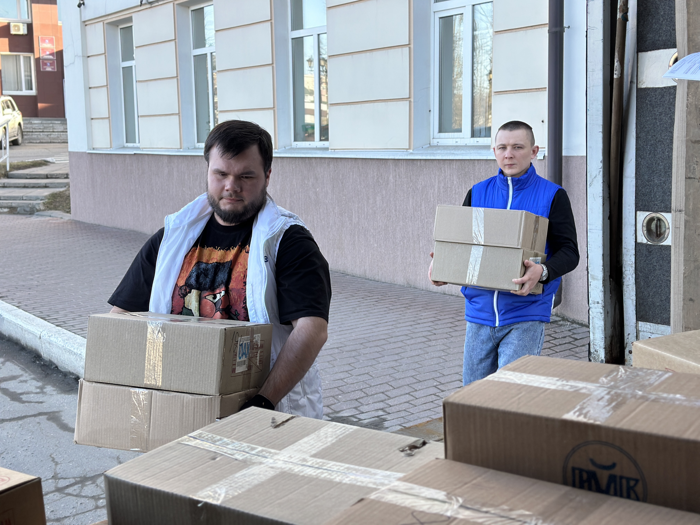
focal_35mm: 48
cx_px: 350
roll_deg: +0.8
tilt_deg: -8.6
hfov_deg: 39.7
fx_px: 971
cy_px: 262
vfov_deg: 30.3
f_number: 1.78
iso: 80
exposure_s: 1/659
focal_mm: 6.86
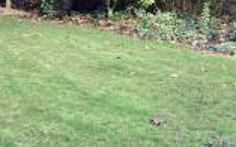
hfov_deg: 18.9
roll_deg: -1.2
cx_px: 166
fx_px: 707
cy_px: 4
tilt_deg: -2.9
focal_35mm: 110
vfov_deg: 11.8
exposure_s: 1/124
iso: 20
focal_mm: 3.99
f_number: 1.8
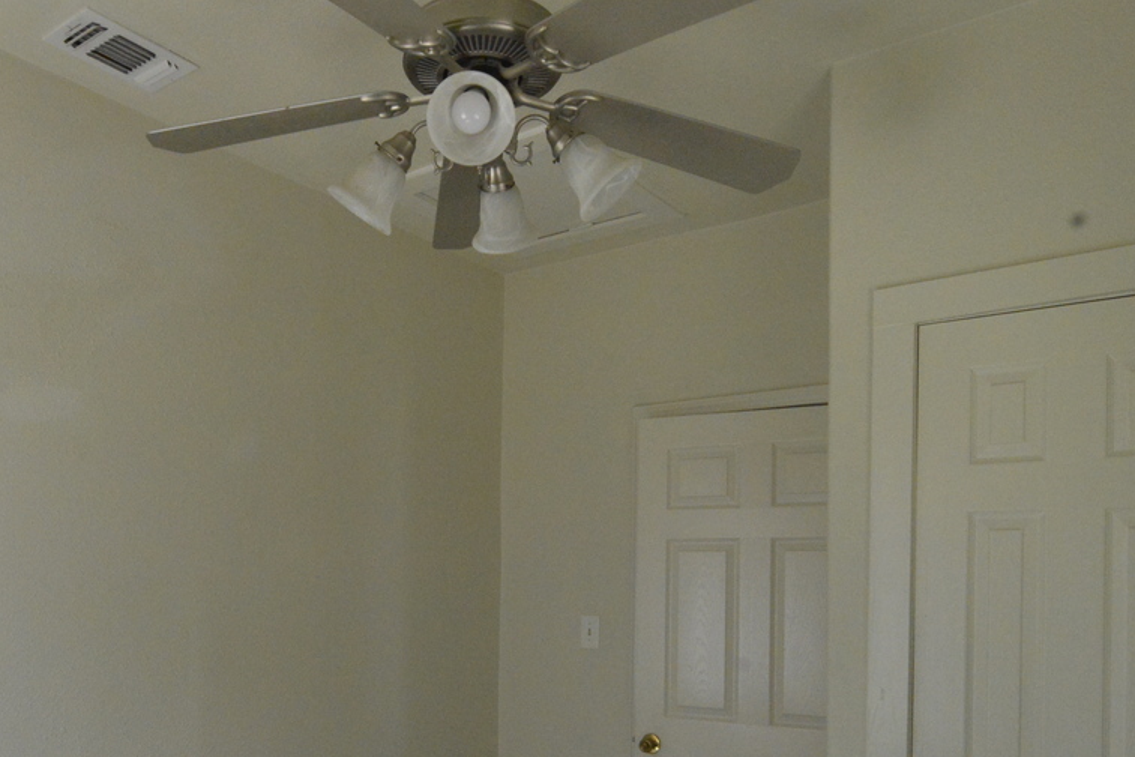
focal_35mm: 30
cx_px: 459
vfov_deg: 42.1
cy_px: 583
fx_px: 946
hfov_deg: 61.4
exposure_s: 1/400
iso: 6400
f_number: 11
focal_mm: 14
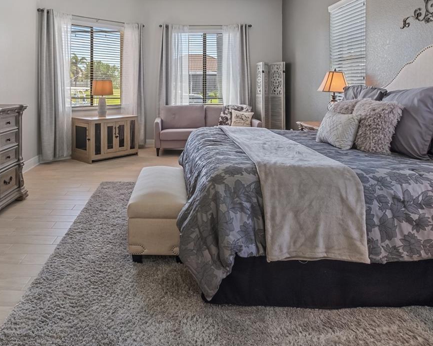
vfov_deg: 52.7
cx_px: 164
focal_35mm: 26
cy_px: 90
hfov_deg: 65.1
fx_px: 333
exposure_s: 1/3
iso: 160
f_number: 9
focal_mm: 10
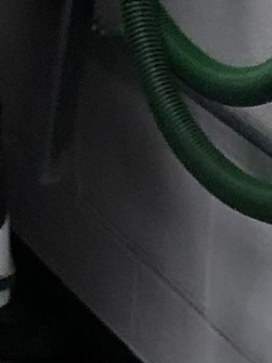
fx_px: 2243
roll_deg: -1.2
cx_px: 118
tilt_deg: -43.7
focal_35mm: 214
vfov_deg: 7.4
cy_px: 1304
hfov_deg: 6.9
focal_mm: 4
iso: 40
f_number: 1.8
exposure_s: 1/15
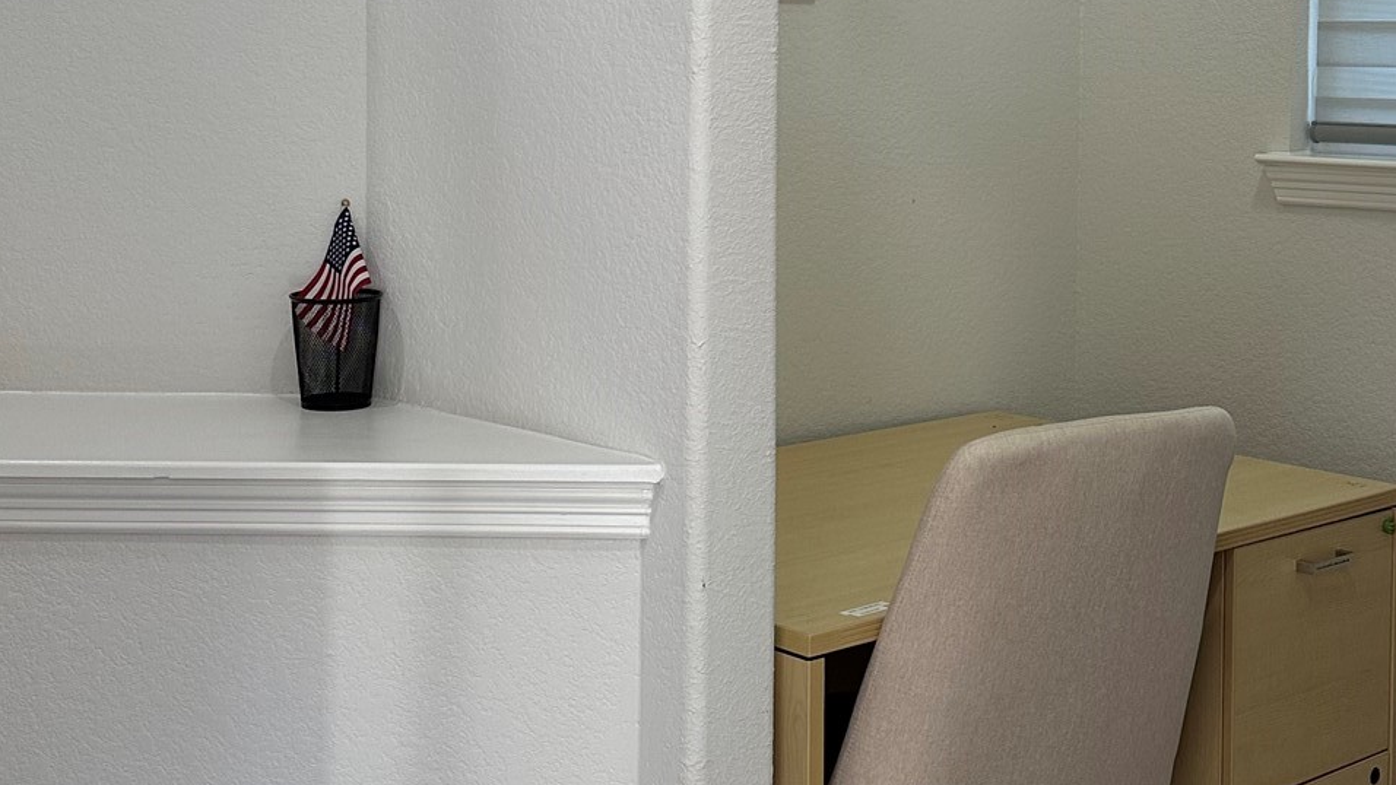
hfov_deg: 37.2
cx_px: 733
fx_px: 2073
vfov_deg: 21.2
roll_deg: -0.7
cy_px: 143
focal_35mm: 56
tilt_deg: -3.7
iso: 160
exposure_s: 1/120
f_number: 1.78
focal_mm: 6.86
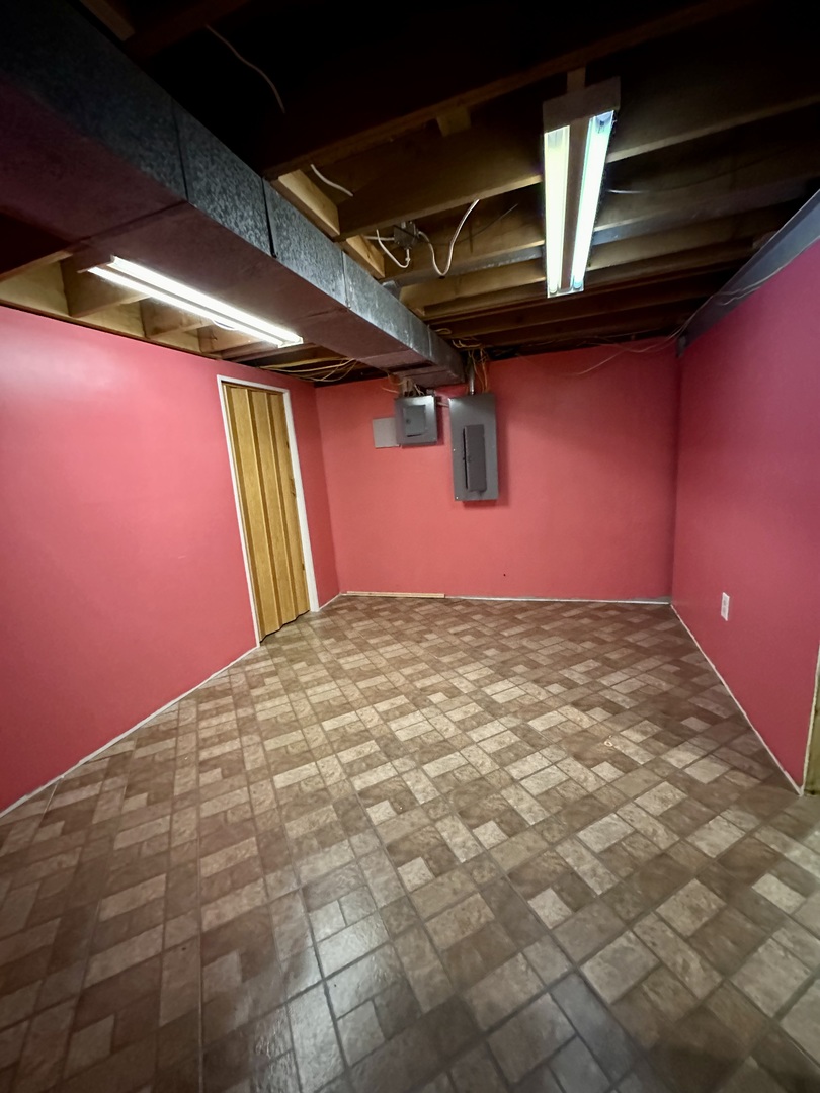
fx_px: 442
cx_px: 410
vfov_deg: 102.1
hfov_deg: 85.7
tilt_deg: -10.3
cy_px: 546
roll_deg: +3.8
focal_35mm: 14
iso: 1250
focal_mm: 2.22
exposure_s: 1/30
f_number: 2.2
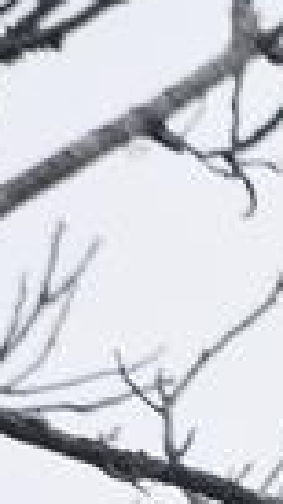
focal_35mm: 1088
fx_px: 14523
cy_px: 563
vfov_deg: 2.0
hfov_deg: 1.1
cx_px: 665
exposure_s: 1/125
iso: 100
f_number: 8
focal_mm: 190
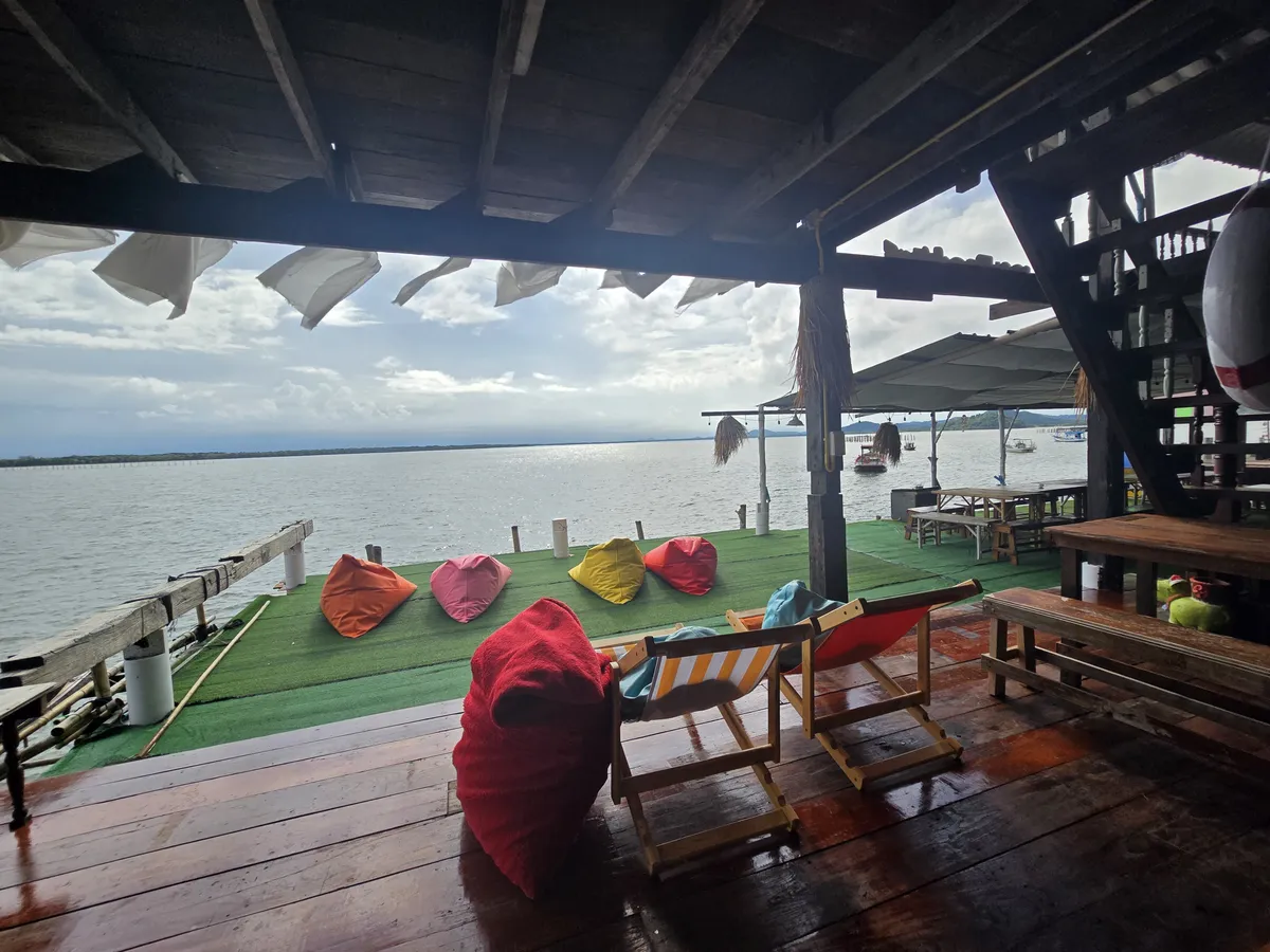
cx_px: 635
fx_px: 477
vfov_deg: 89.9
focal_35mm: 13
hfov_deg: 106.2
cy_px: 476
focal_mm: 2.2
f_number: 2.2
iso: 50
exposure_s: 1/2866
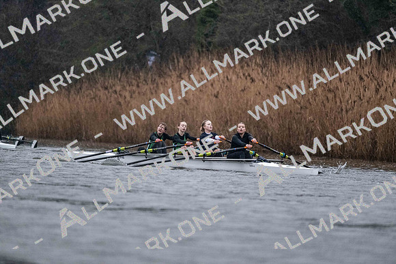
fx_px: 4401
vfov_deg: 3.4
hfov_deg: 5.2
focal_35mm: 400
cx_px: 198
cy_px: 132
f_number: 4.5
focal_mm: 400
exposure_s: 1/1600
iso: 7200
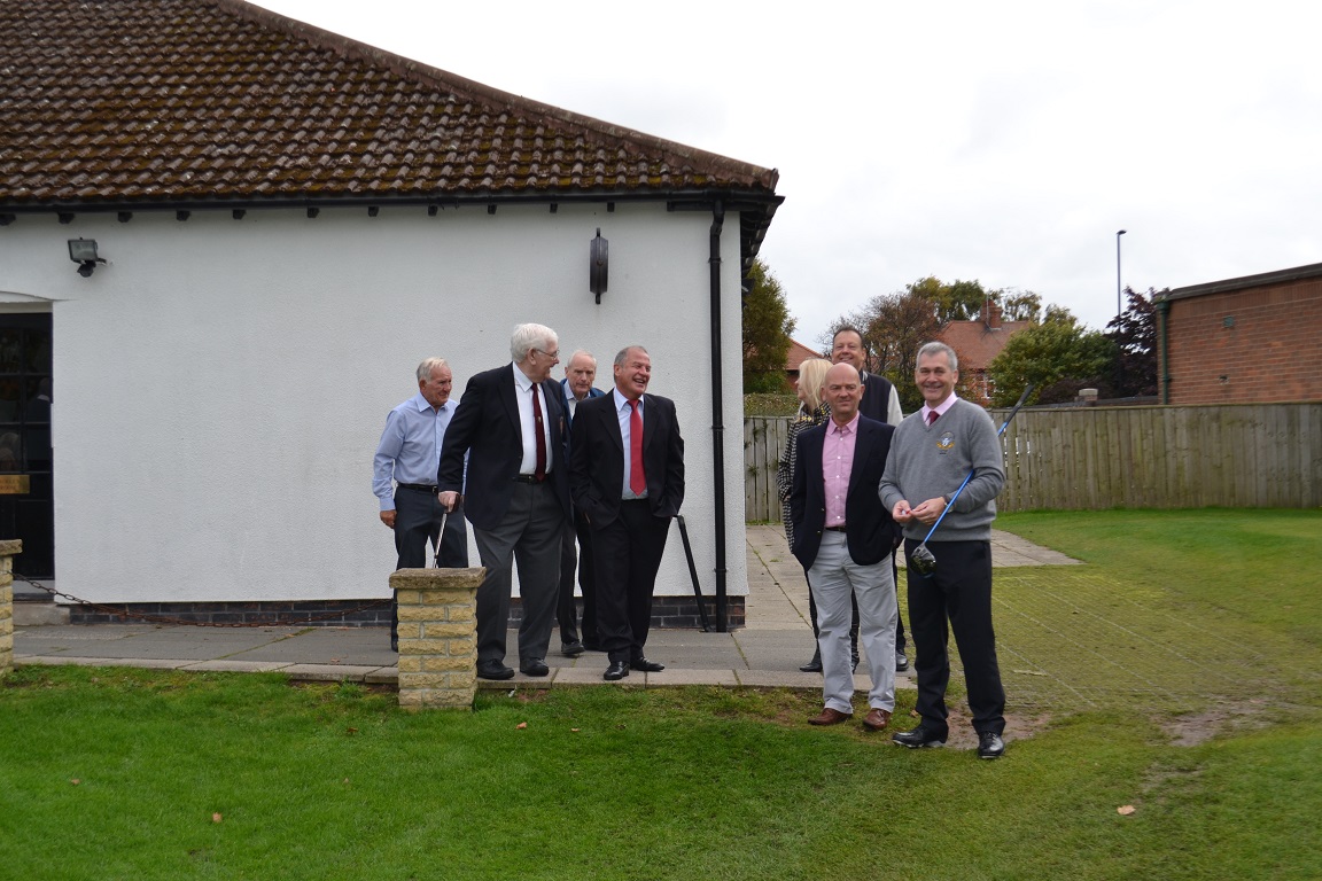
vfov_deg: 31.9
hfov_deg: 46.4
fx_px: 1542
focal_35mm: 42
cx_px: 661
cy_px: 440
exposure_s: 1/200
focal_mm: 28
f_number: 5
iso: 100
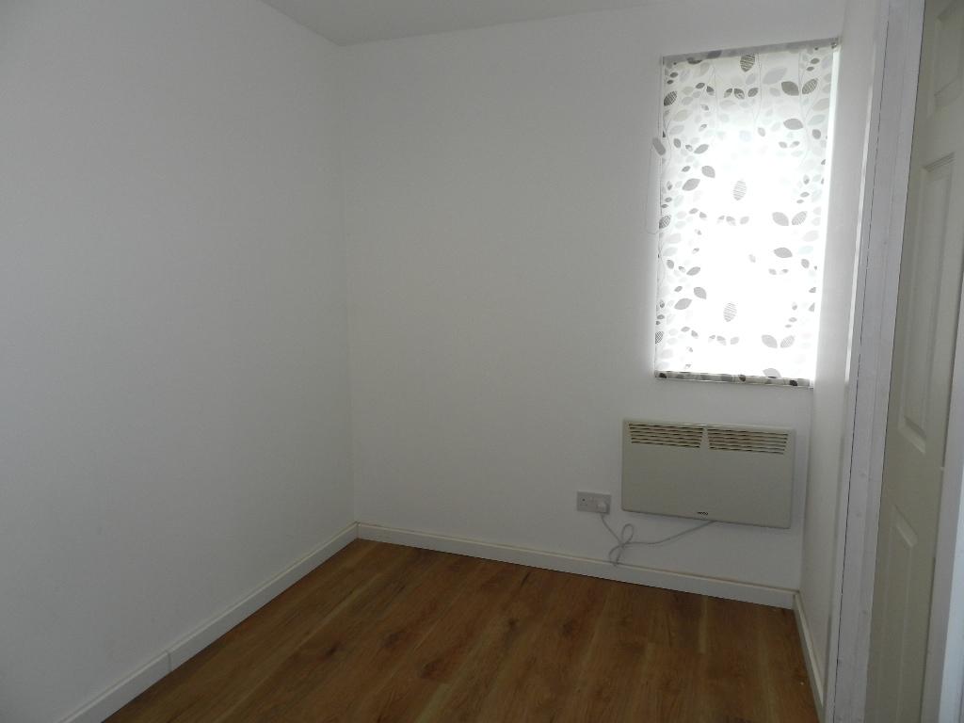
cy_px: 362
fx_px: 641
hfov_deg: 73.9
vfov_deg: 58.9
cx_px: 482
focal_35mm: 23
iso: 160
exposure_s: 1/100
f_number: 3.4
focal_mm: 4
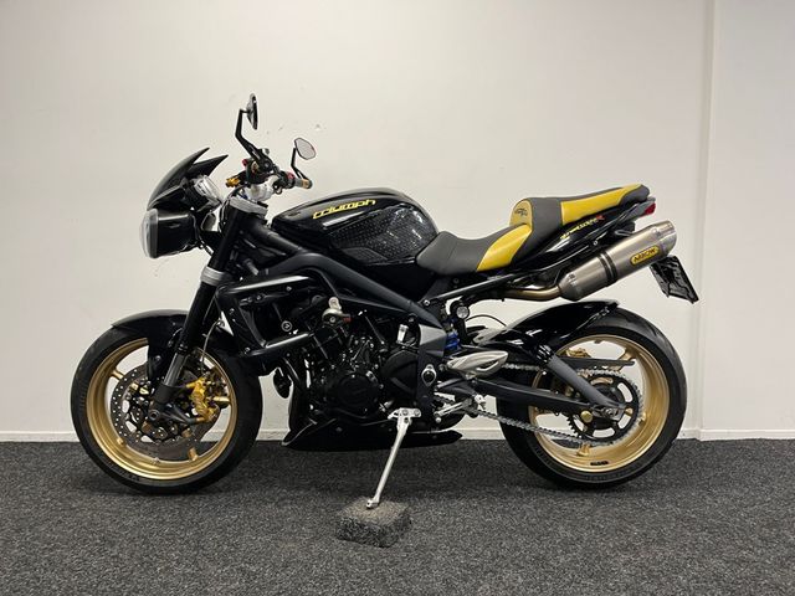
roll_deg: -0.2
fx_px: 597
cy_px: 298
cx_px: 398
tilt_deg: -3.2
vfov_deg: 53.1
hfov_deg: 67.3
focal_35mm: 26
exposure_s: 1/50
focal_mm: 5.1
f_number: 1.6
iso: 125
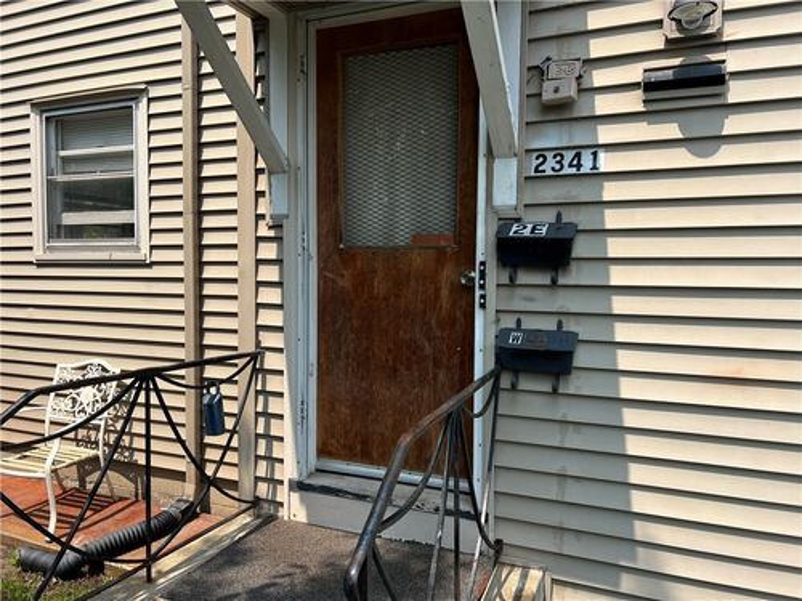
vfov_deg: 53.1
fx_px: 602
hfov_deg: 67.3
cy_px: 300
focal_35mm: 26
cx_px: 401
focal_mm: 5.7
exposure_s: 1/2457
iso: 50
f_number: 1.5
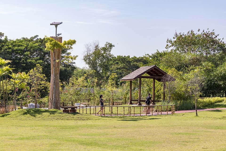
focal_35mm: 75
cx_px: 113
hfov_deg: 27.0
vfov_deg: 18.2
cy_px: 76
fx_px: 471
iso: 360
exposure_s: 1/250
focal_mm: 75
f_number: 10
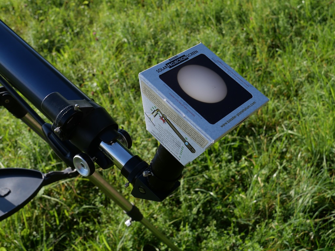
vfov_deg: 31.5
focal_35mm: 46
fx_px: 445
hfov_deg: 41.2
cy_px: 126
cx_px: 168
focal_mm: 23
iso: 200
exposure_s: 1/400
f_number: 7.1
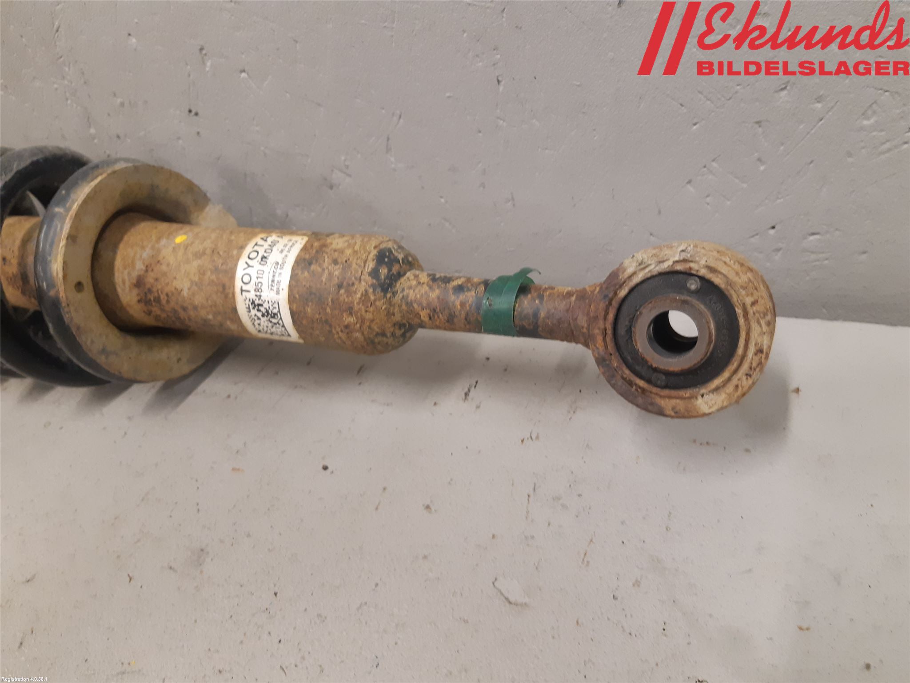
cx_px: 455
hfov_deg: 67.3
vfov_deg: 53.1
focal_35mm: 26
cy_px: 342
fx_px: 683
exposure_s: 1/50
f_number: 1.7
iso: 200
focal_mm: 3.93
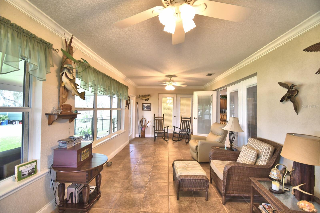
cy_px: 106
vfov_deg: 77.3
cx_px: 160
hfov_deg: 100.4
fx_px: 133
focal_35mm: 15
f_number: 4.5
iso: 400
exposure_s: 1/30
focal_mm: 10
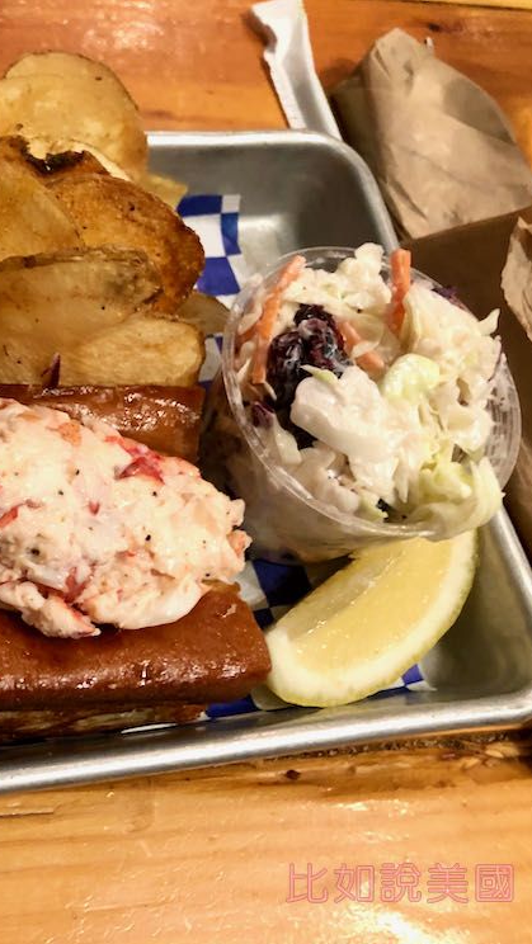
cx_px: -53
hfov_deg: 26.7
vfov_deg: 49.4
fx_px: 1027
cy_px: 475
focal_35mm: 41
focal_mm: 3.99
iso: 100
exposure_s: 1/13
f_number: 1.8
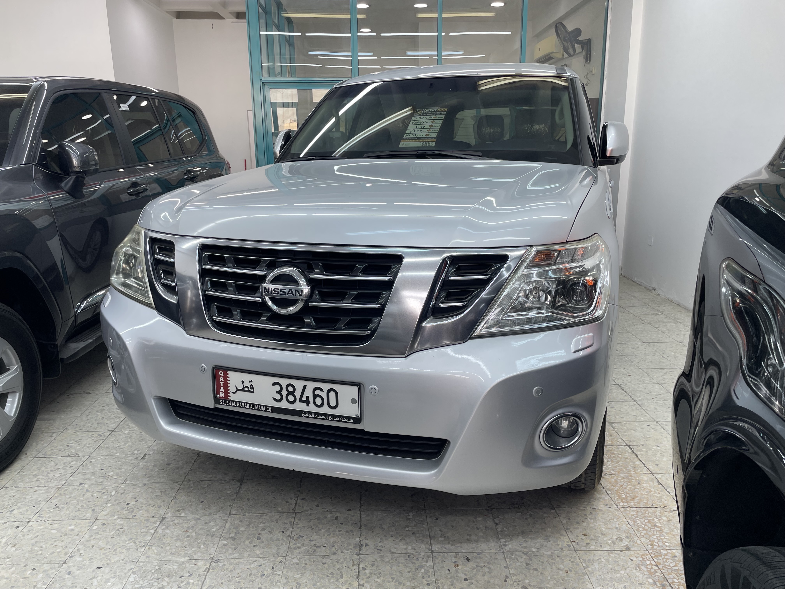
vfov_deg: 53.1
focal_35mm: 26
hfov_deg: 67.3
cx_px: 392
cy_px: 294
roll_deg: +0.6
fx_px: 590
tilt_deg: -14.0
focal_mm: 4.2
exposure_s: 1/110
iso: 32
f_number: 1.6
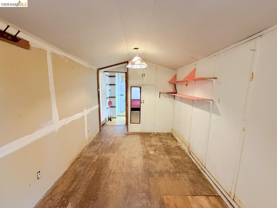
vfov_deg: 85.7
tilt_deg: -7.5
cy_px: 104
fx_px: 112
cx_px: 138
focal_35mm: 14
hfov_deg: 102.1
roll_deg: -2.4
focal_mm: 2.22
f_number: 2.2
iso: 640
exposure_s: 1/60
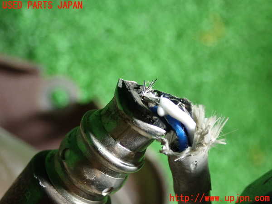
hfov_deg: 29.0
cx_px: 136
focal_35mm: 67
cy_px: 102
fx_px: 526
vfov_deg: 21.9
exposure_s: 1/50
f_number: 3.8
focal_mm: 11.88
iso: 800
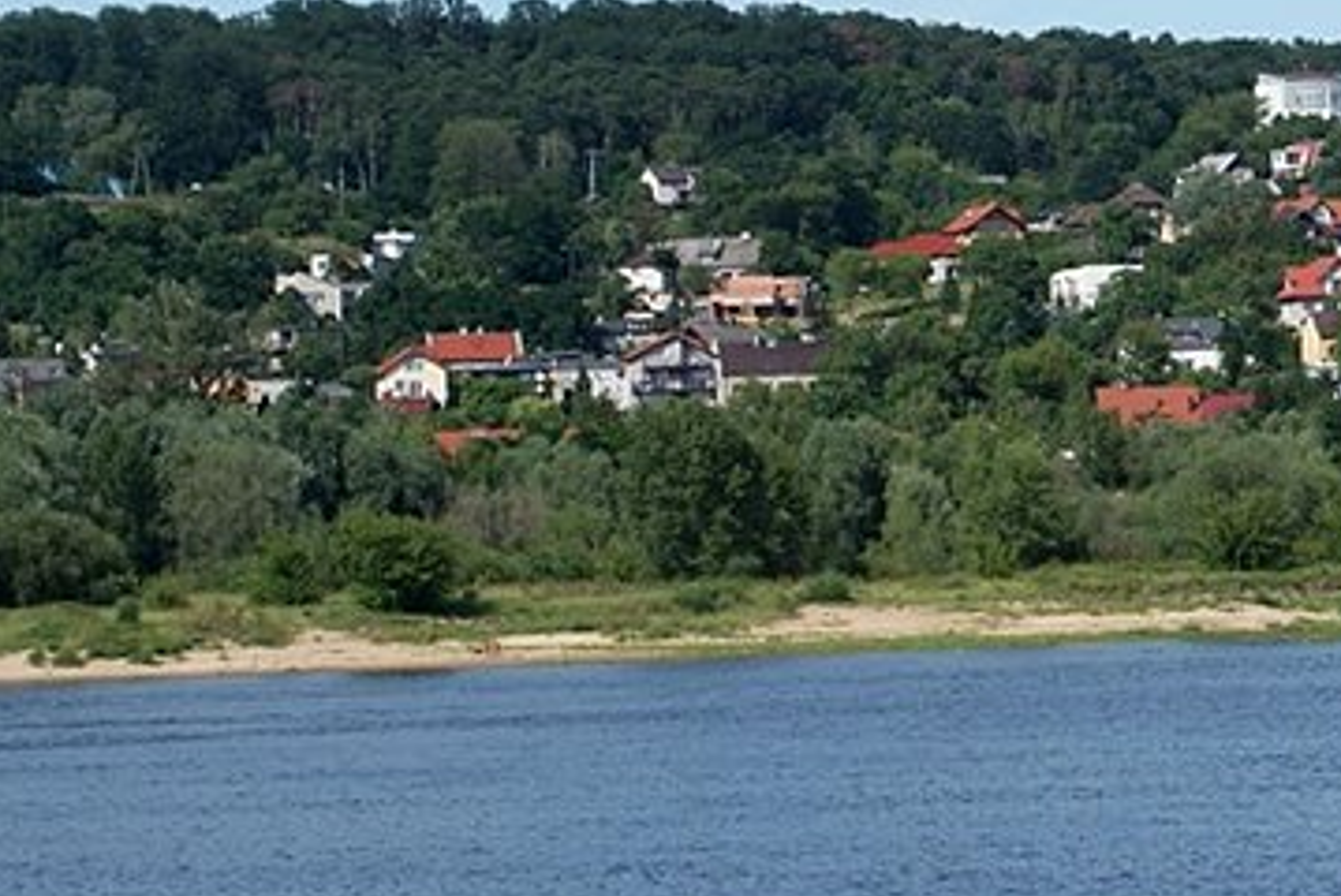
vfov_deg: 7.3
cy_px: -78
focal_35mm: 188
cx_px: 1584
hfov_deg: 10.7
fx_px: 7008
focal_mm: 50
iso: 100
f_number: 13
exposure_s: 1/125
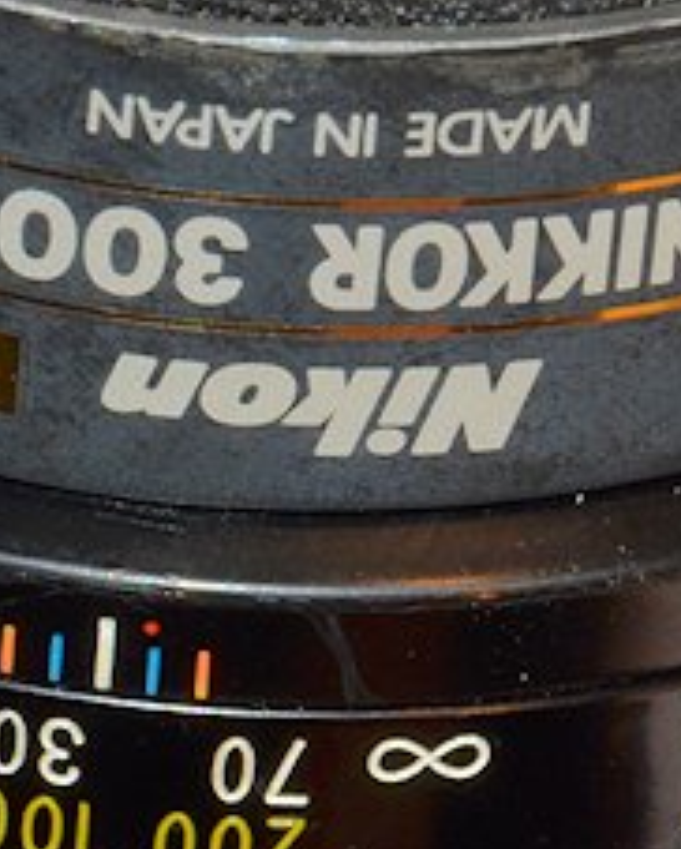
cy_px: -374
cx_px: 340
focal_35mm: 1268
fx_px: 31903
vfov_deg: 1.5
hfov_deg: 1.2
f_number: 16
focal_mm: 200
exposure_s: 1/60
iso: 160
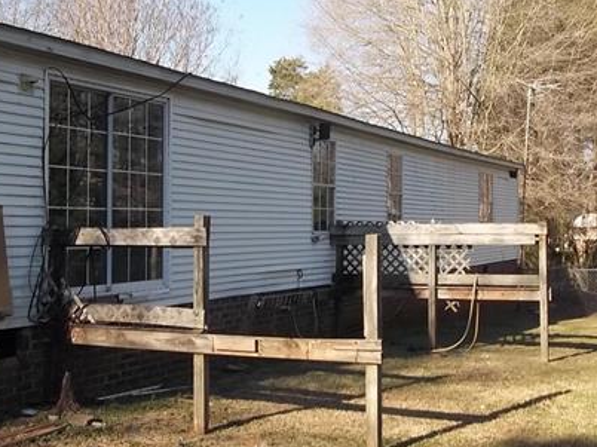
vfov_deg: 28.5
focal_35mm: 51
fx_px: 879
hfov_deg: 37.5
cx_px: 288
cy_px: 209
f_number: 8.8
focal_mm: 5.7
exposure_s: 1/80
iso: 80
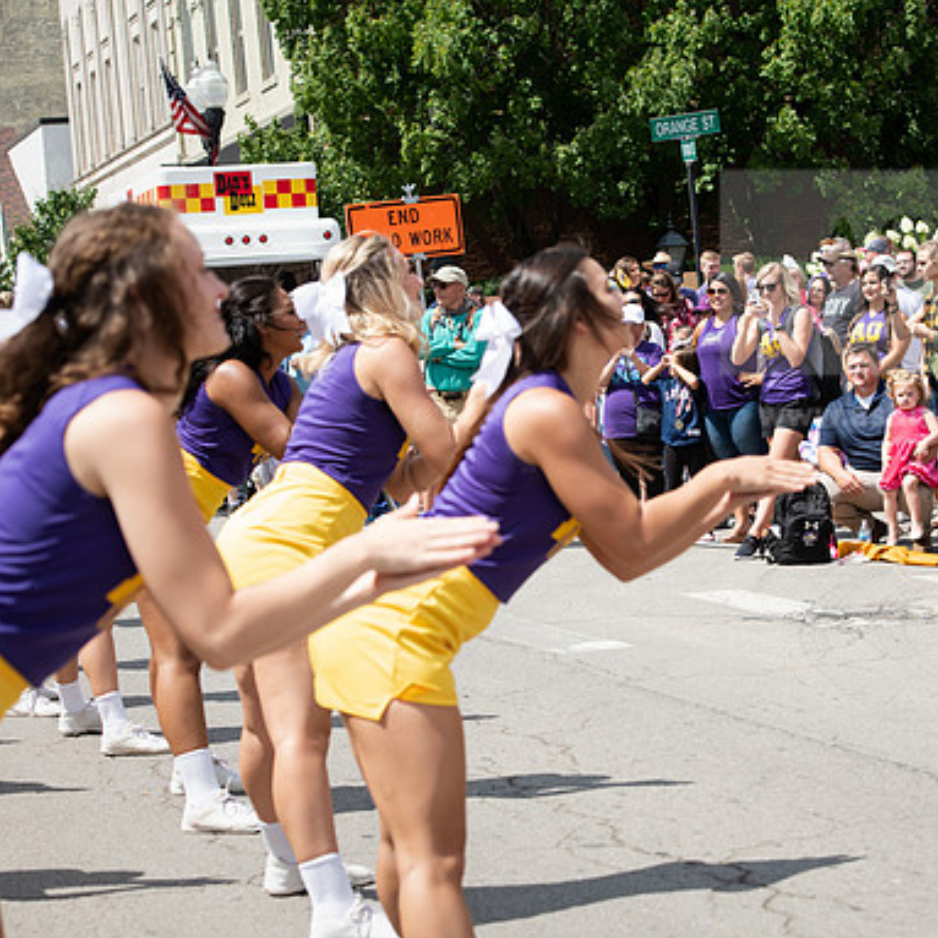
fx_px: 2759
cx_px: 647
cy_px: 467
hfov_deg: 19.2
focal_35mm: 90
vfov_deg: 19.3
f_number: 6.3
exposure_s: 1/640
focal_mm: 70
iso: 200
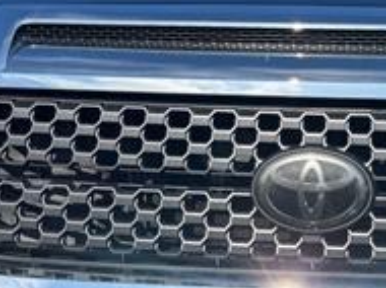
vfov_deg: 18.2
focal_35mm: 81
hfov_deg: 23.5
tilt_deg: -9.2
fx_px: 902
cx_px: 343
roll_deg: -1.5
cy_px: 172
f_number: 1.78
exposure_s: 1/3802
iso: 80
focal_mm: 6.76
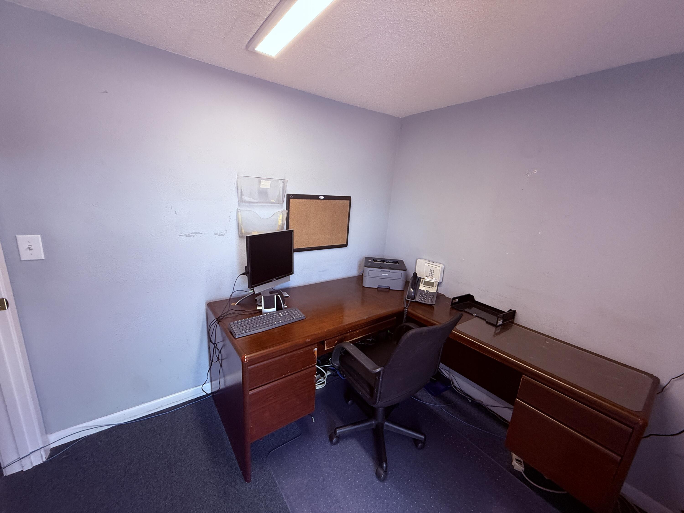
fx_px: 277
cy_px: 256
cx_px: 342
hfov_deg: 102.1
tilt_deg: -12.0
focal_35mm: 14
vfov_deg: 85.7
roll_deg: -4.2
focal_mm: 2.22
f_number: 2.2
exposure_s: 1/60
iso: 200
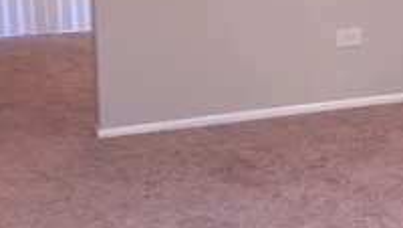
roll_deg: -2.2
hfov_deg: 19.4
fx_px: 1080
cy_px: 6
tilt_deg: -9.1
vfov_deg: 11.9
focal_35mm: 101
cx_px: 530
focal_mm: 4.15
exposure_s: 1/30
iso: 64
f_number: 2.2
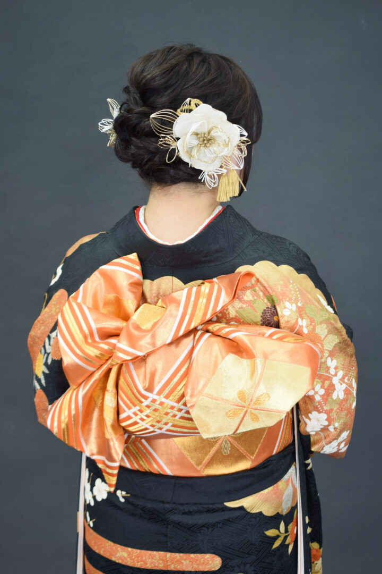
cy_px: 287
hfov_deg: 21.6
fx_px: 1003
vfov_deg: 31.9
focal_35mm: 63
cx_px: 191
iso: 400
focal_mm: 42
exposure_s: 1/30
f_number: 5
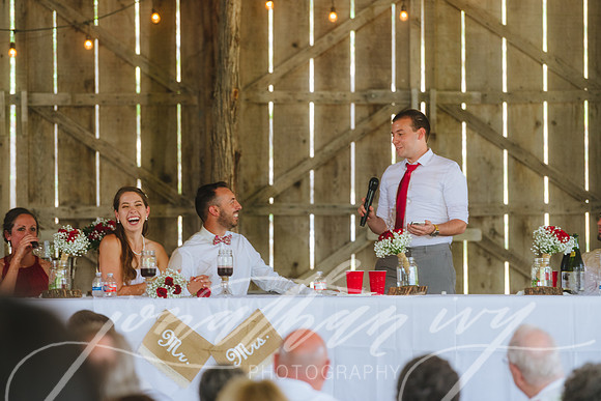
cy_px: 200
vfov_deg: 6.9
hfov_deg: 10.3
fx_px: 3340
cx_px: 300
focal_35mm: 200
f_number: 2.8
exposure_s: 1/100
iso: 500
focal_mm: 200
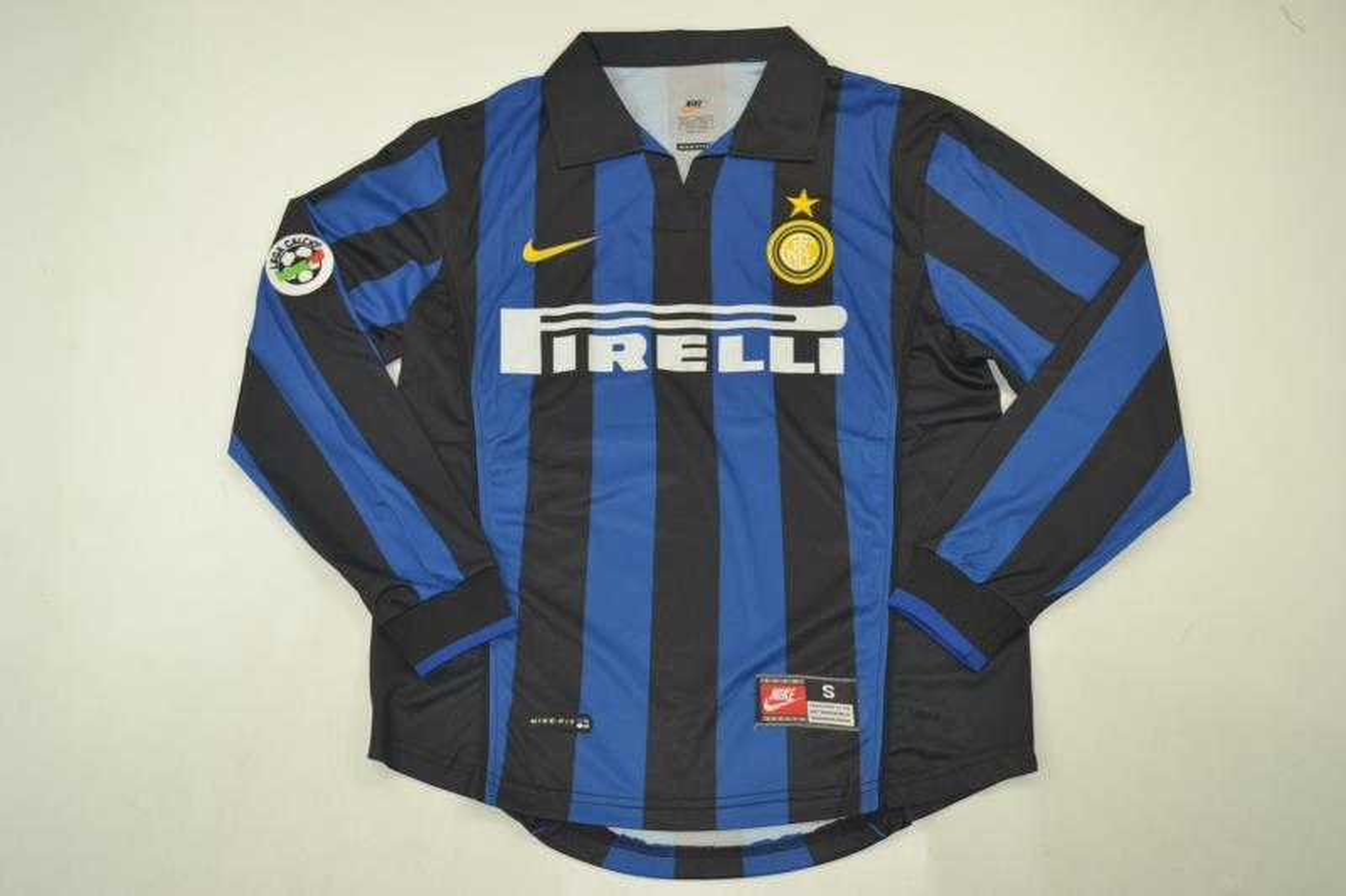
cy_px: 448
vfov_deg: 40.0
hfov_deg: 57.2
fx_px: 1233
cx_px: 673
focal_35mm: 33
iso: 200
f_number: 4
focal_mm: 22
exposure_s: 1/125
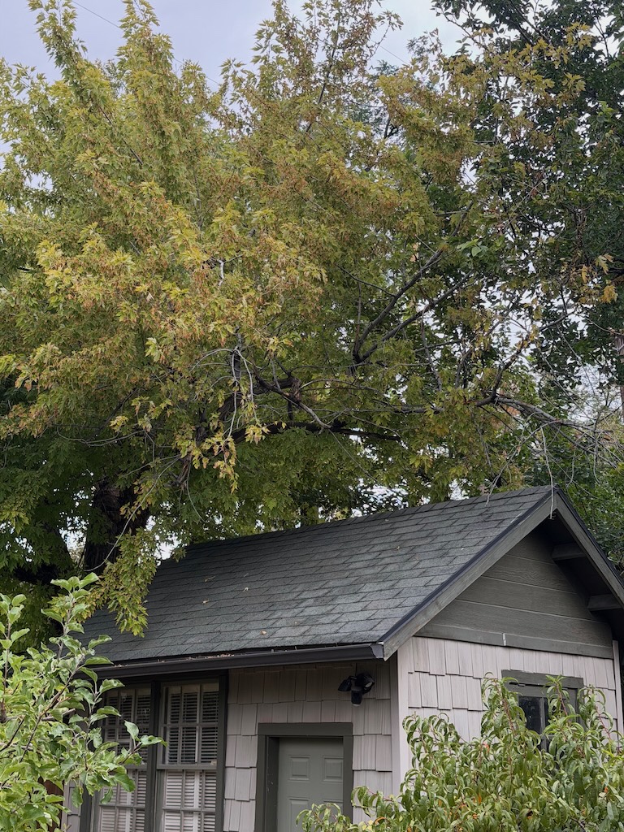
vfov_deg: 39.7
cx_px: 312
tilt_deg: +15.6
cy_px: 416
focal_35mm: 48
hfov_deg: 30.3
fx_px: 1154
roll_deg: -0.9
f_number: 1.78
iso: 64
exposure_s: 1/182
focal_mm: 6.76
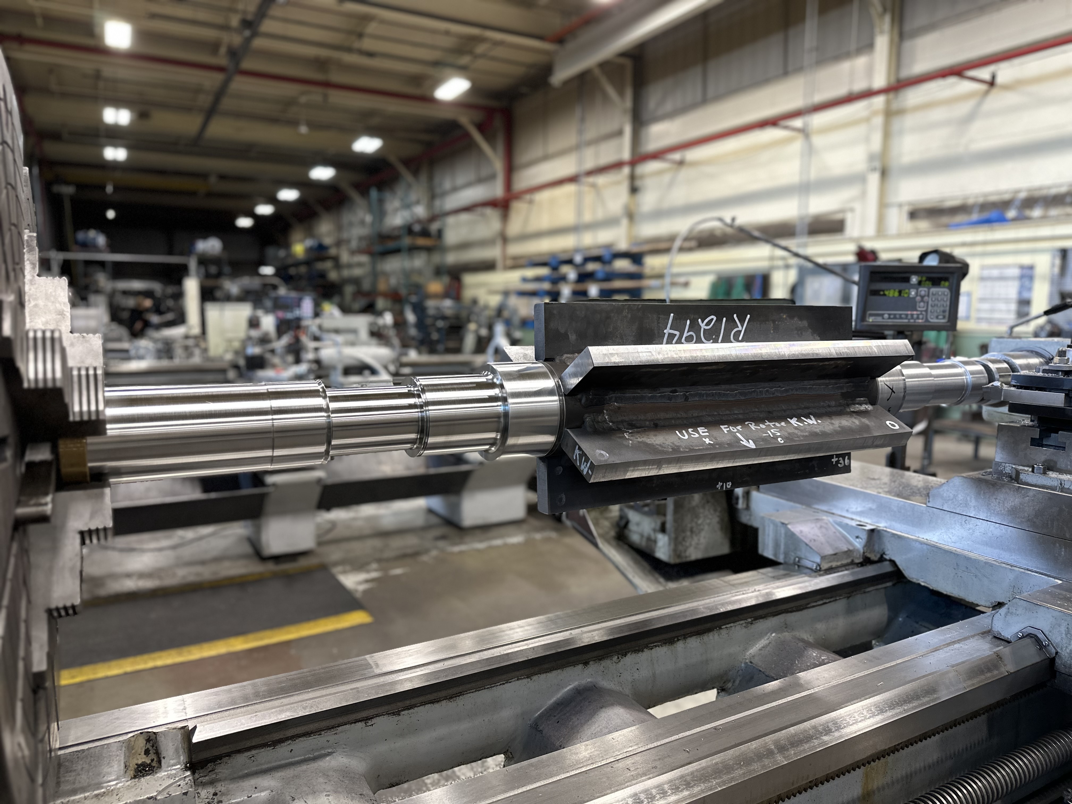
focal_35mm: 24
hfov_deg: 71.6
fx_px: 743
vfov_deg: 56.8
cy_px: 402
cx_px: 536
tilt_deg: -8.1
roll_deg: -0.7
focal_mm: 6.86
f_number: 1.78
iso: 200
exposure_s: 1/121
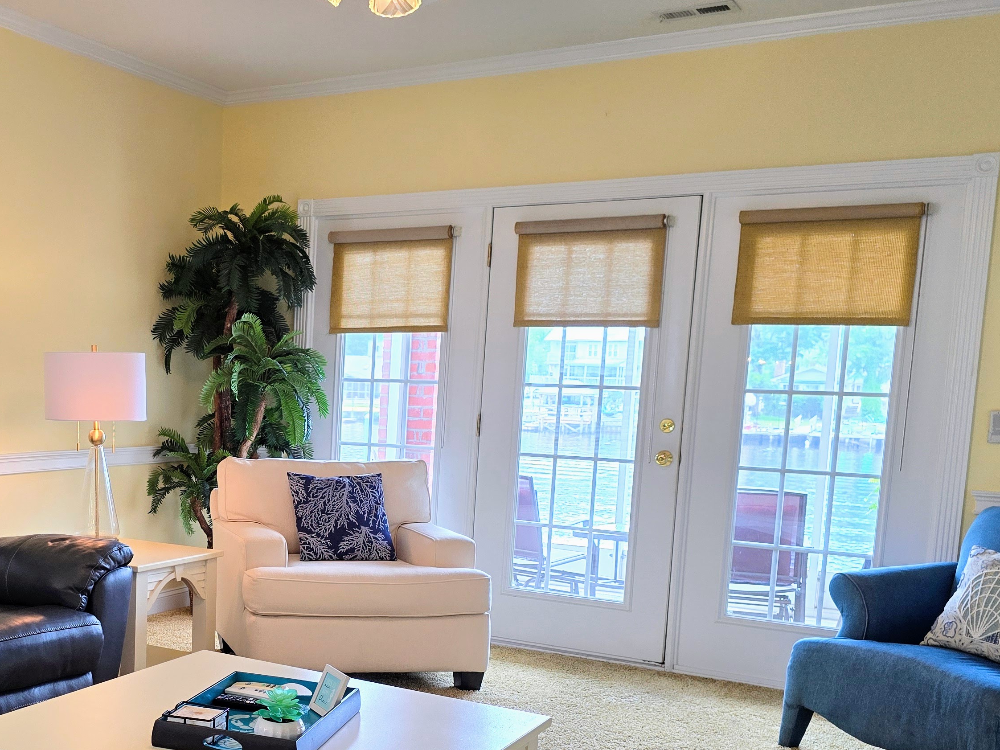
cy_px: 540
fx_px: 1184
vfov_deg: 34.6
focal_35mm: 41
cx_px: 216
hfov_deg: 43.8
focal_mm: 6.3
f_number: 1.7
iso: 80
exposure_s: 1/120
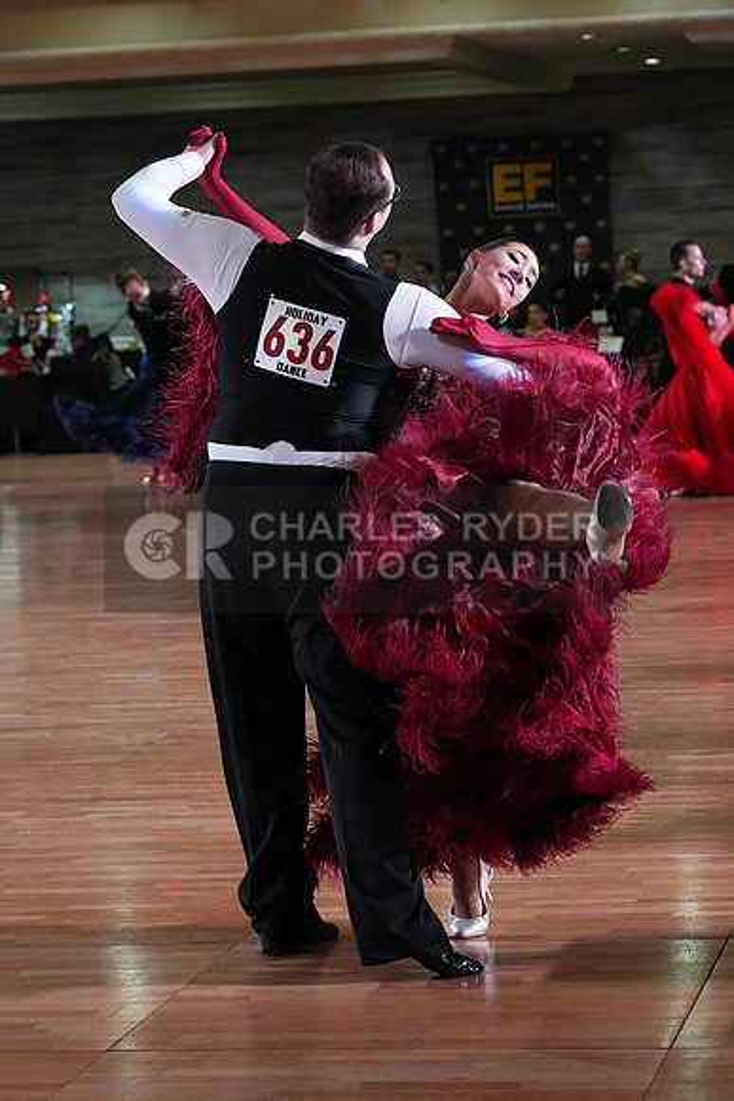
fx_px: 3423
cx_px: 367
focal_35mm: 112
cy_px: 550
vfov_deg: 18.3
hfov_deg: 12.2
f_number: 7.1
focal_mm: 112
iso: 10000
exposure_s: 1/400
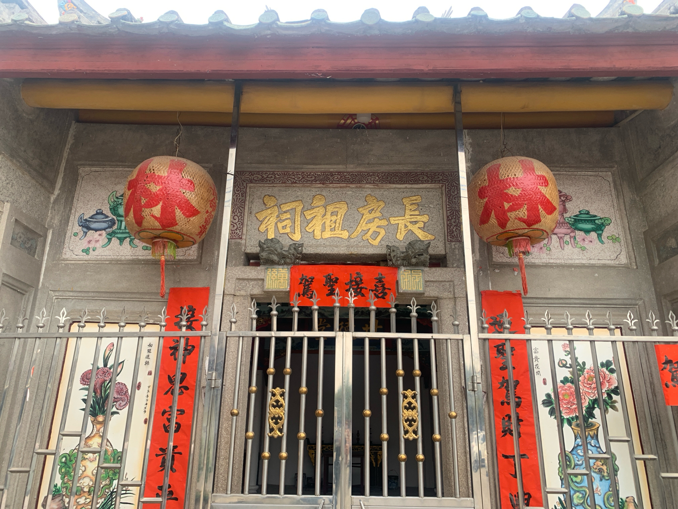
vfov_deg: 53.1
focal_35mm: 26
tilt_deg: +20.4
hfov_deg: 67.3
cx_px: 339
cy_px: 254
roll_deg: -1.7
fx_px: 509
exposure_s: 1/121
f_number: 1.8
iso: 32
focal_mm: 4.25
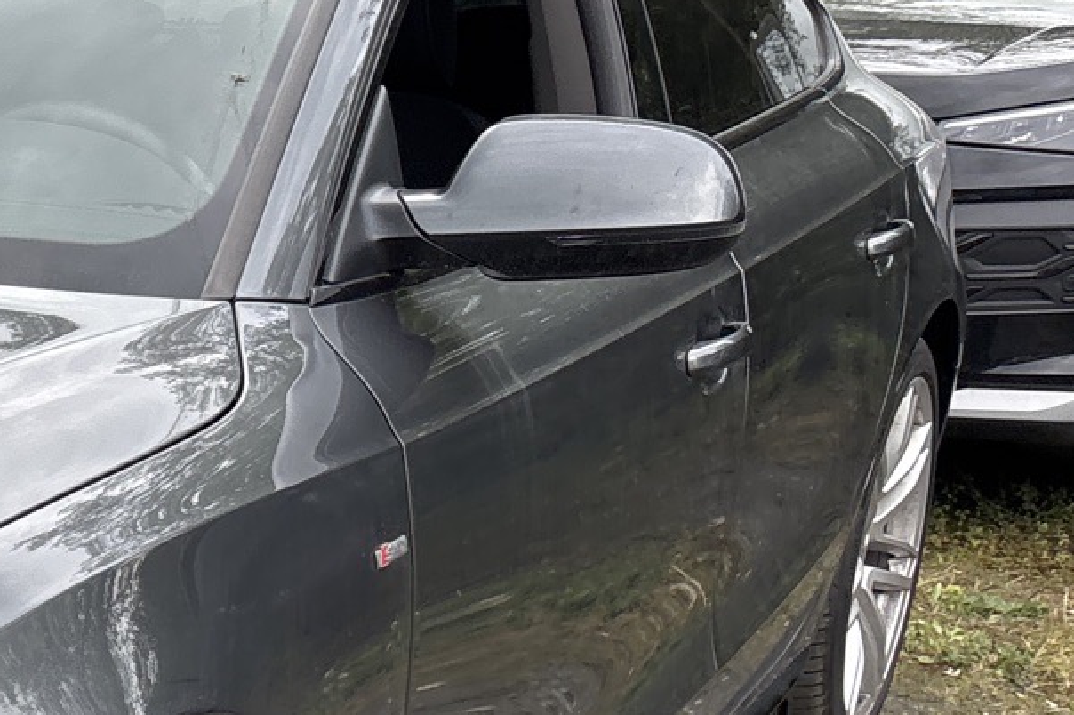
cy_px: 815
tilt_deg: -16.6
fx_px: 2564
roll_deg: +2.3
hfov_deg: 19.9
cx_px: -610
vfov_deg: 15.4
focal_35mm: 86
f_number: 1.6
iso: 50
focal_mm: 5.96
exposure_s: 1/880
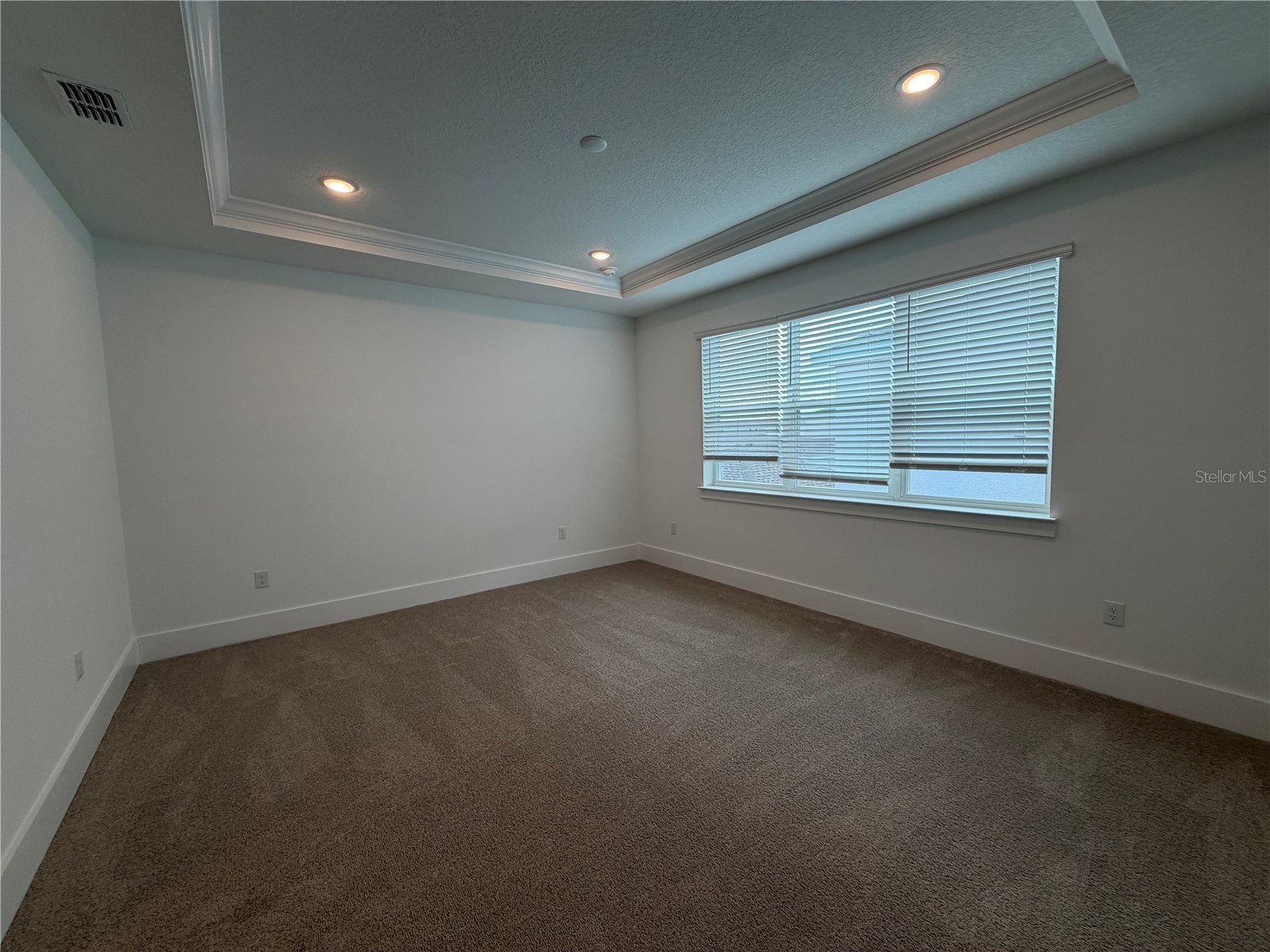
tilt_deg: -4.6
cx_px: 635
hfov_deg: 102.1
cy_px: 476
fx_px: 514
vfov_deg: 85.7
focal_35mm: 14
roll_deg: +2.2
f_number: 2.2
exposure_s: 1/120
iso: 64
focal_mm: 2.22
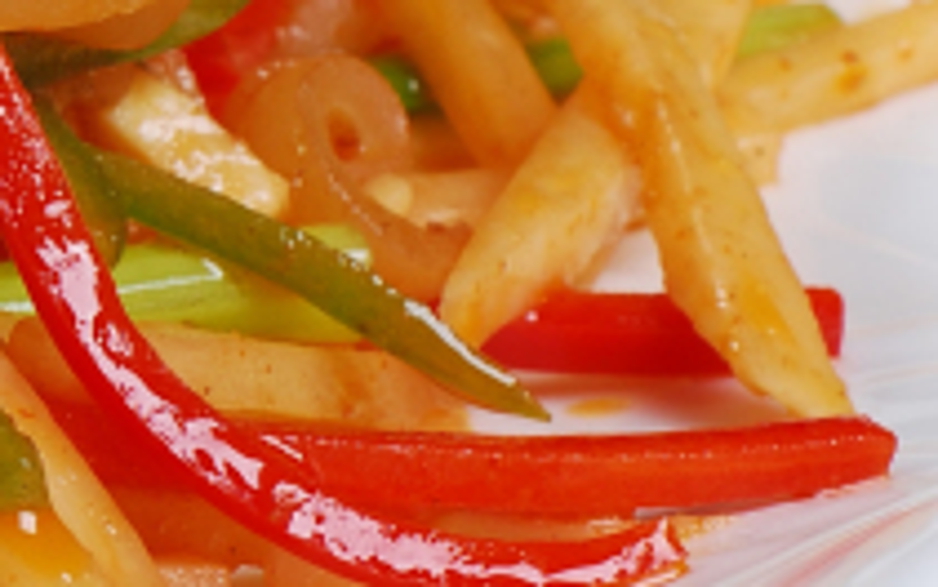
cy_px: -47
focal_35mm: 371
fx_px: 9487
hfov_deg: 5.5
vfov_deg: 3.5
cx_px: -1005
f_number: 10
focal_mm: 50
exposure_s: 1/160
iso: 100
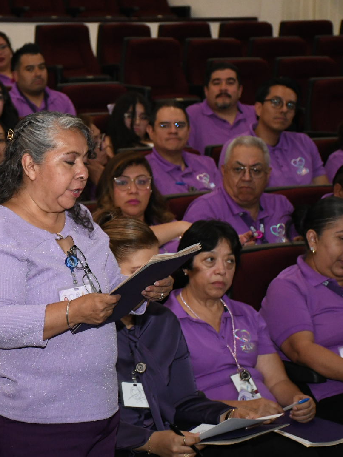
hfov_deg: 13.0
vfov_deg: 17.4
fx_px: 1493
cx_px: 41
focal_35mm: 113
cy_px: 228
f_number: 5.6
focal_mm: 52
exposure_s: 1/125
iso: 4000
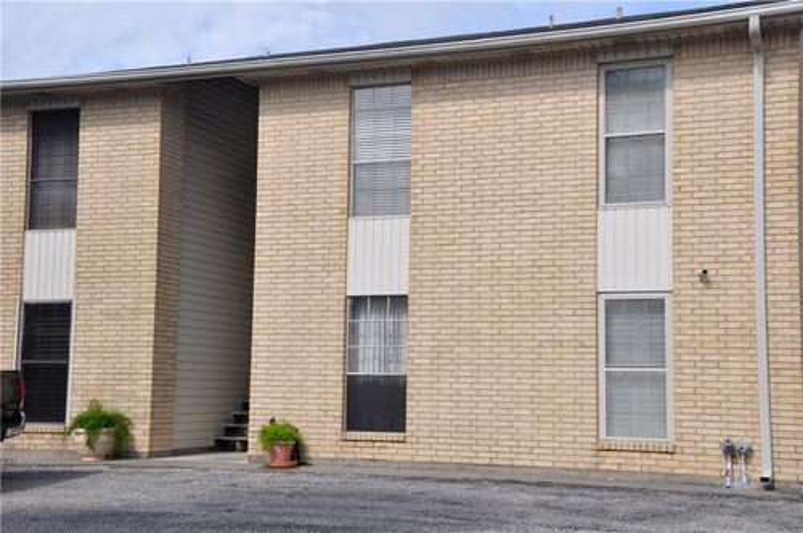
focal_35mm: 52
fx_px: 1170
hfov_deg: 37.9
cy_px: 266
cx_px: 402
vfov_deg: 25.7
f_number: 9.5
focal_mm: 35
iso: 200
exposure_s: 1/350
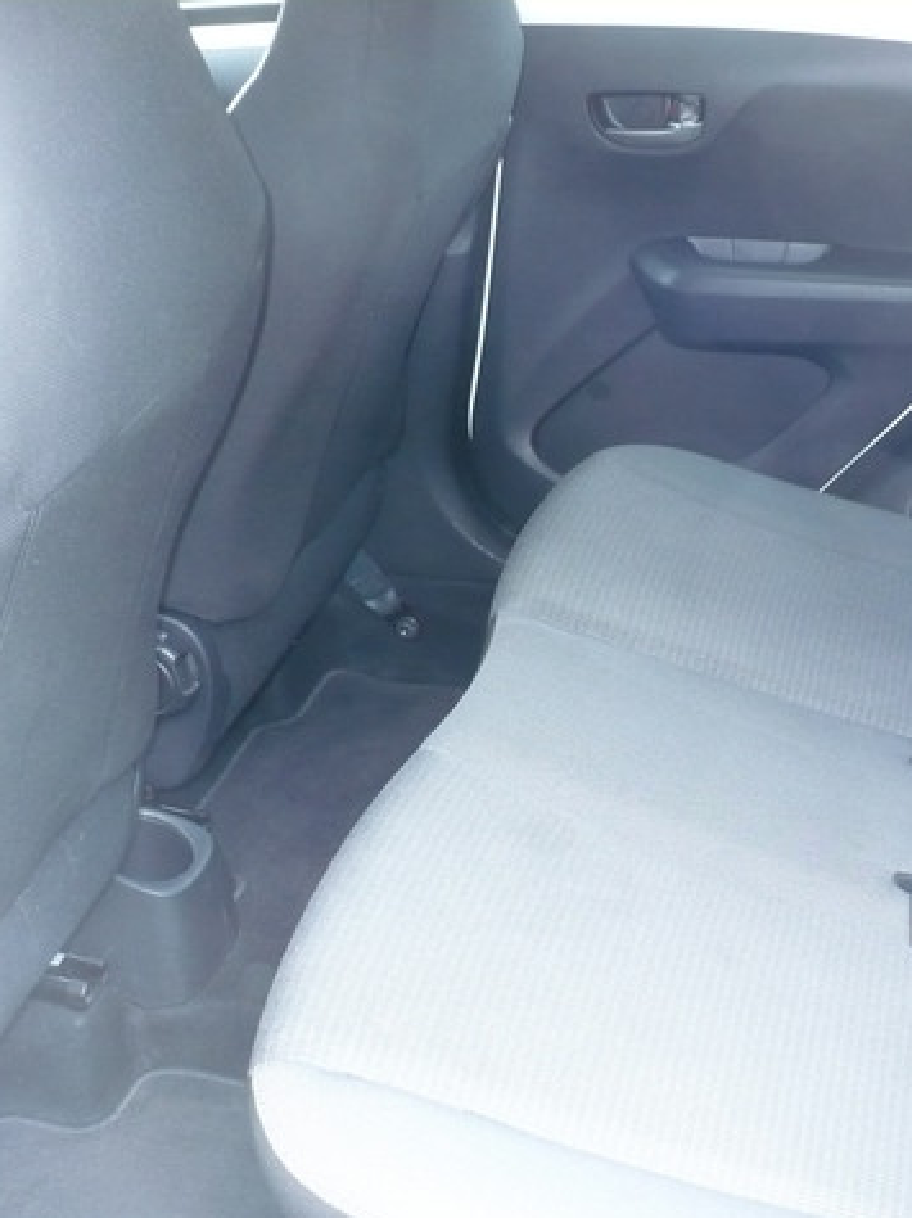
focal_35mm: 50
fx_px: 1758
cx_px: 655
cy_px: 614
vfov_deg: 38.2
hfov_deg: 28.8
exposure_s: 1/30
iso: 200
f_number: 2.8
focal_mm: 6.1
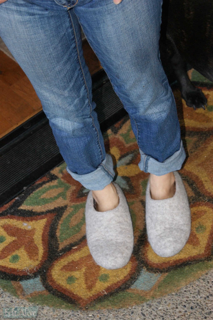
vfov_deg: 27.0
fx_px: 666
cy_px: 160
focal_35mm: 75
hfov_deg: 18.2
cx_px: 106
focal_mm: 50
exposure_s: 1/80
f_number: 5.6
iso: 400
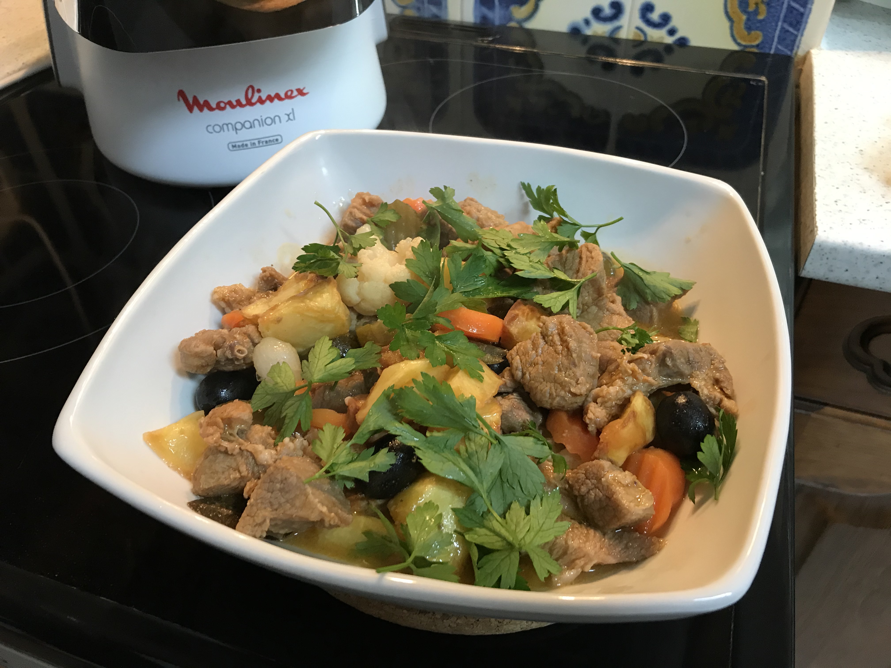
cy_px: 334
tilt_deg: -41.5
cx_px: 446
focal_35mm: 28
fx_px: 721
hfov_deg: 63.4
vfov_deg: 49.7
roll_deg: +0.8
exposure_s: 1/17
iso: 64
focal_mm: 3.99
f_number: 1.8
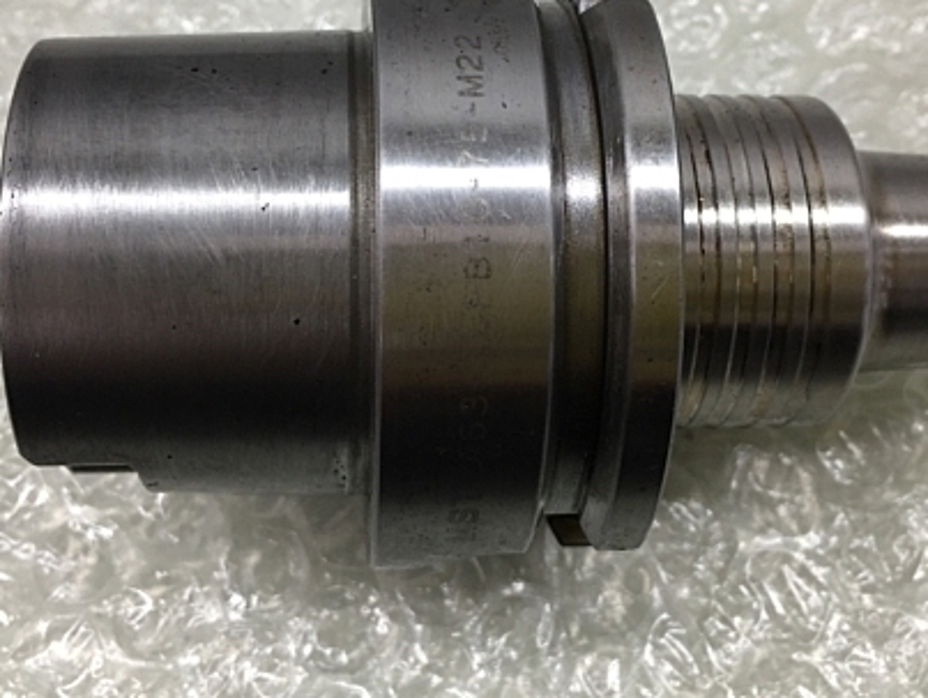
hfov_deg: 41.2
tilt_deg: -66.8
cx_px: 488
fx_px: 1234
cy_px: 256
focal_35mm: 46
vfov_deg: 31.4
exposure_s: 1/100
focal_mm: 4.15
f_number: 2.2
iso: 32
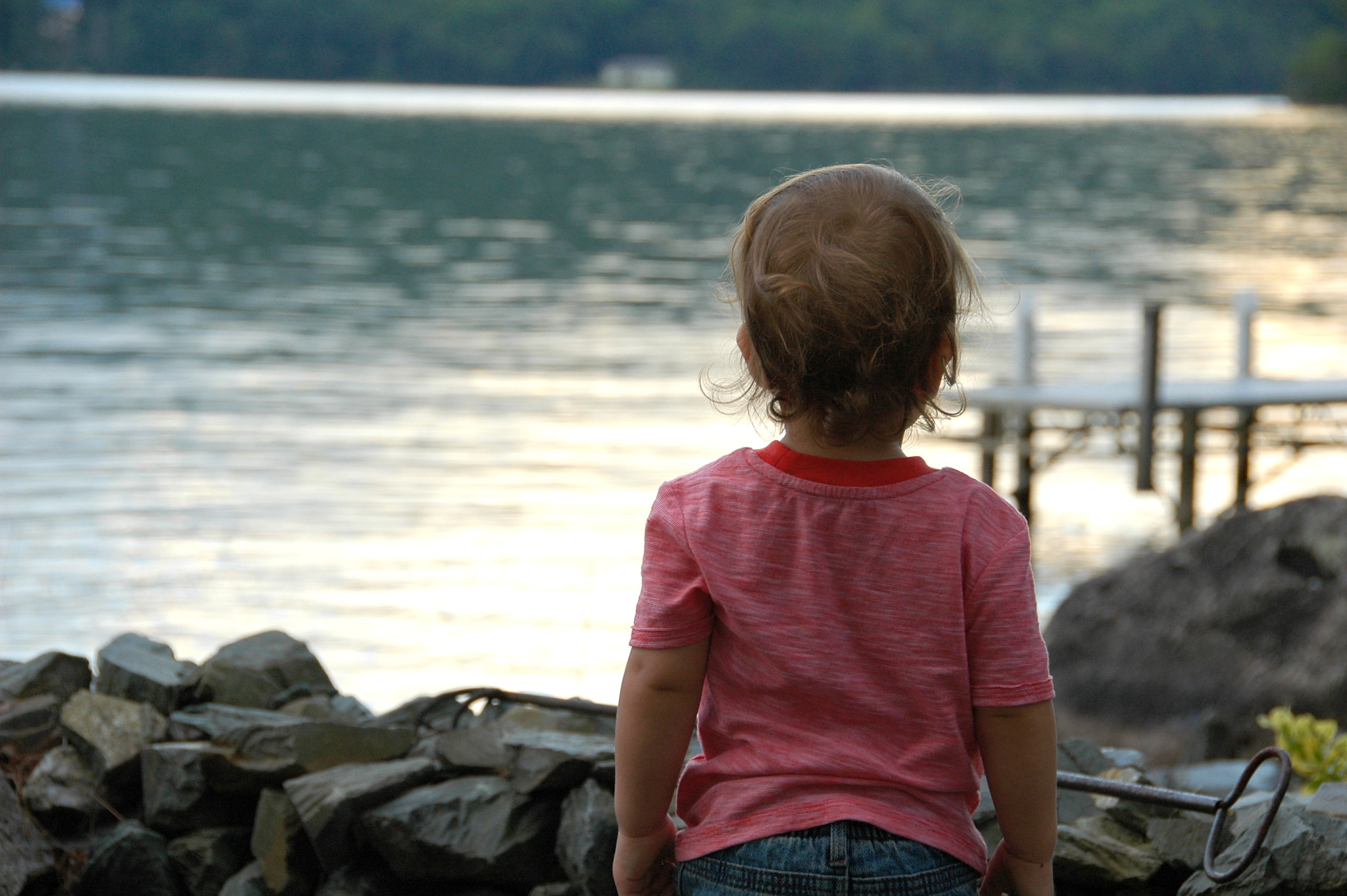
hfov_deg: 14.4
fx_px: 5327
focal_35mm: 142
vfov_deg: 9.6
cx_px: 674
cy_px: 448
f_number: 8
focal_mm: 95
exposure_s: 1/125
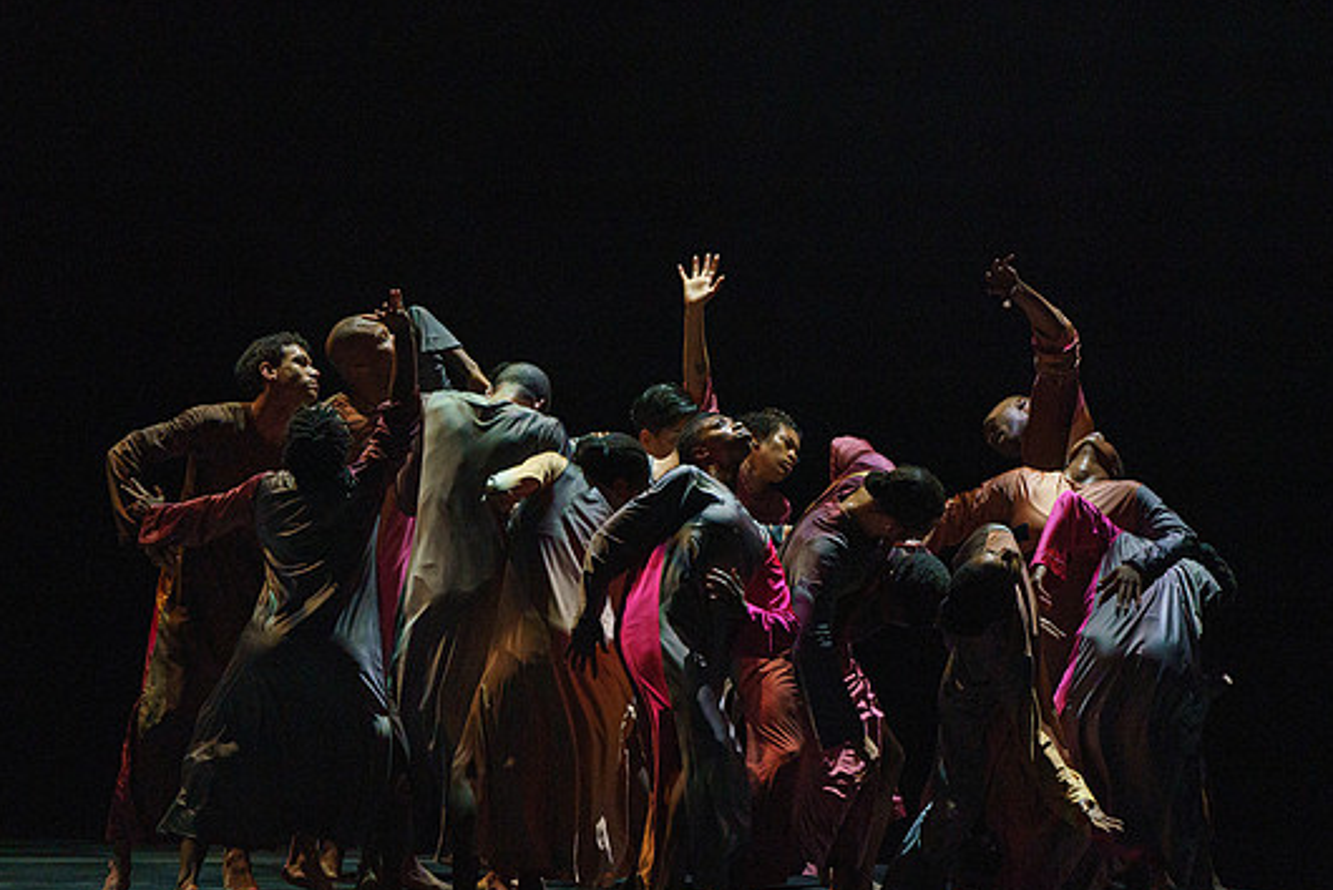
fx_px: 13337
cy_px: 421
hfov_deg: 5.7
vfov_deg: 3.8
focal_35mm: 360
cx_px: 664
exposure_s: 1/250
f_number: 5.6
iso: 6400
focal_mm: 300
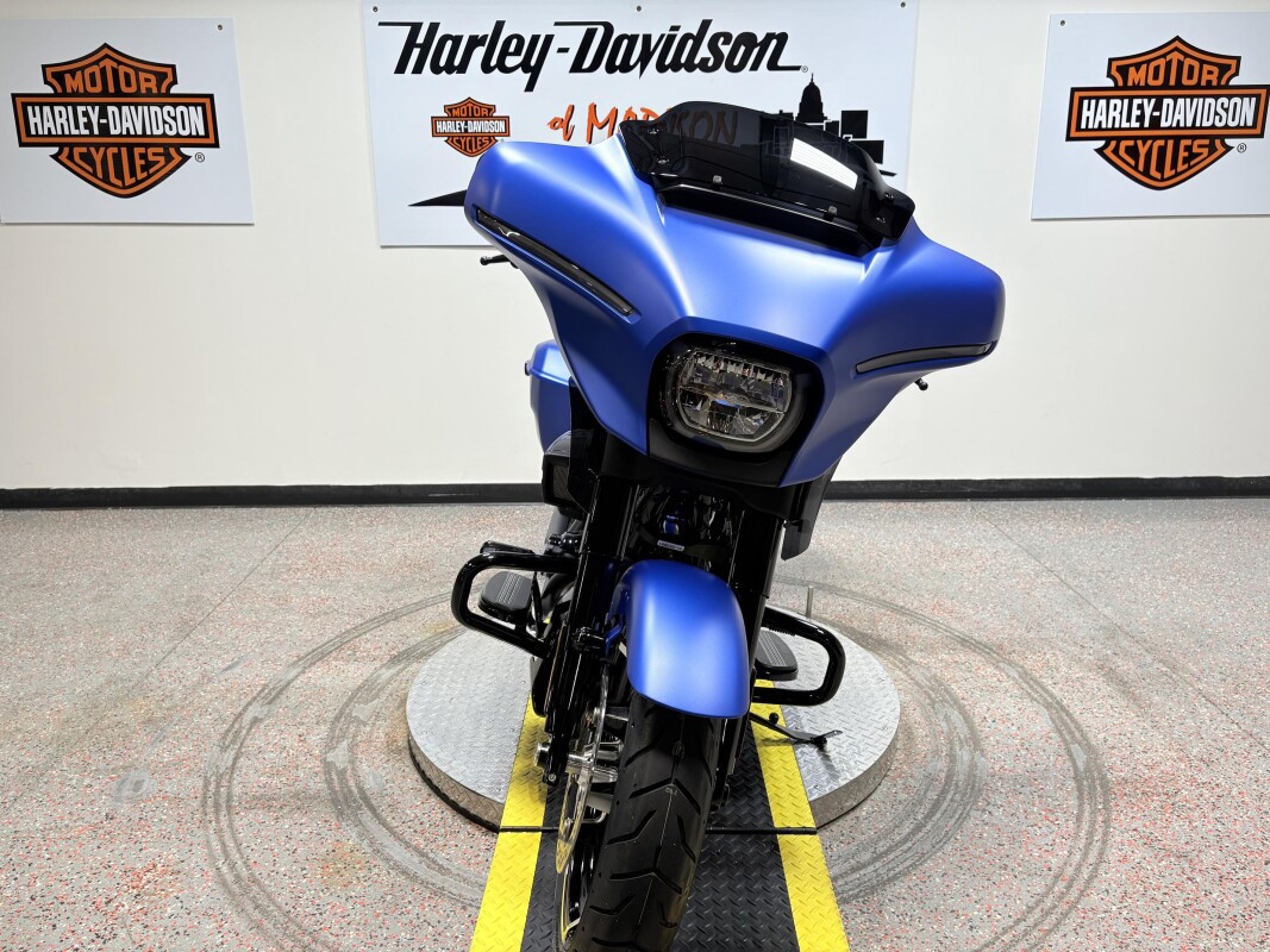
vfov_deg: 53.1
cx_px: 635
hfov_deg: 67.3
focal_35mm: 26
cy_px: 476
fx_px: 954
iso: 40
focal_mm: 5.96
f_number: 1.6
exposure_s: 1/120
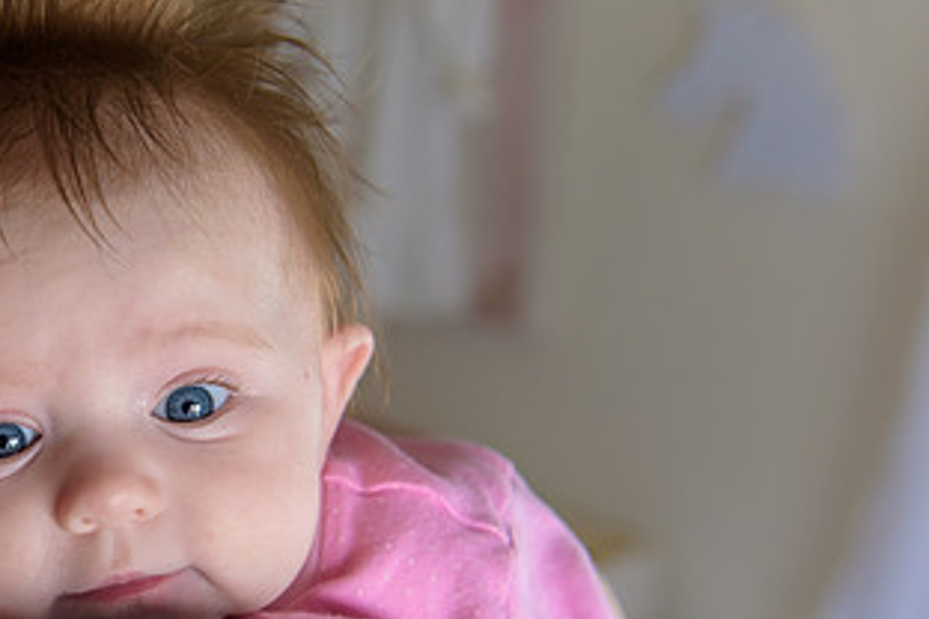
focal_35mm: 67
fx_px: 1729
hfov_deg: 28.7
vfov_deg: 20.2
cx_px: 68
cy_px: 418
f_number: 3.2
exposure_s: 1/125
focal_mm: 36
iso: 1600
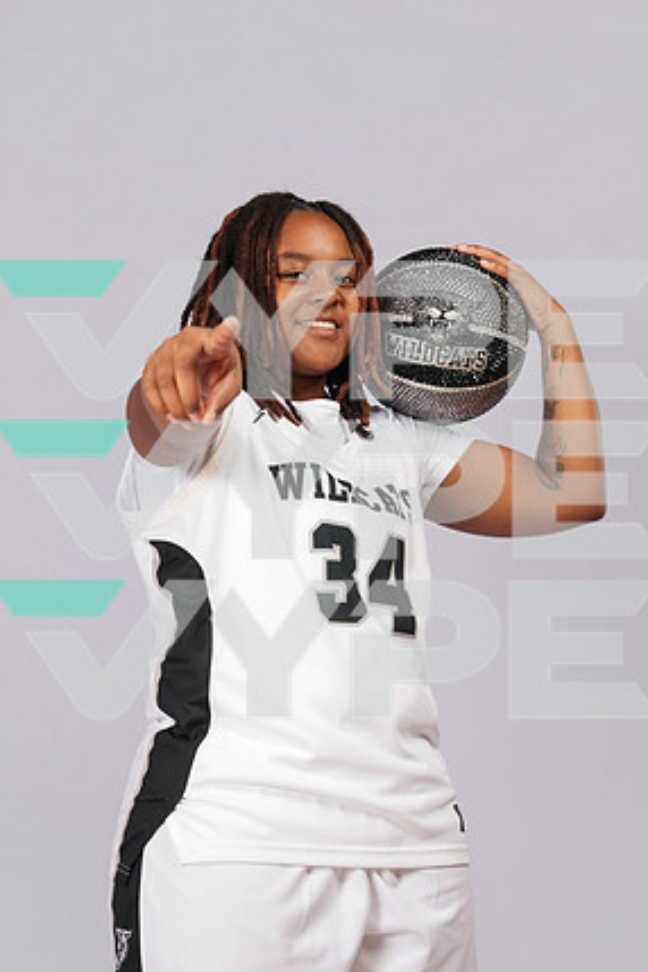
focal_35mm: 64
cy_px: 492
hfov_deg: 21.2
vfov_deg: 31.4
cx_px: 329
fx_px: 1728
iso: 250
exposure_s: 1/200
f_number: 8
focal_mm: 61
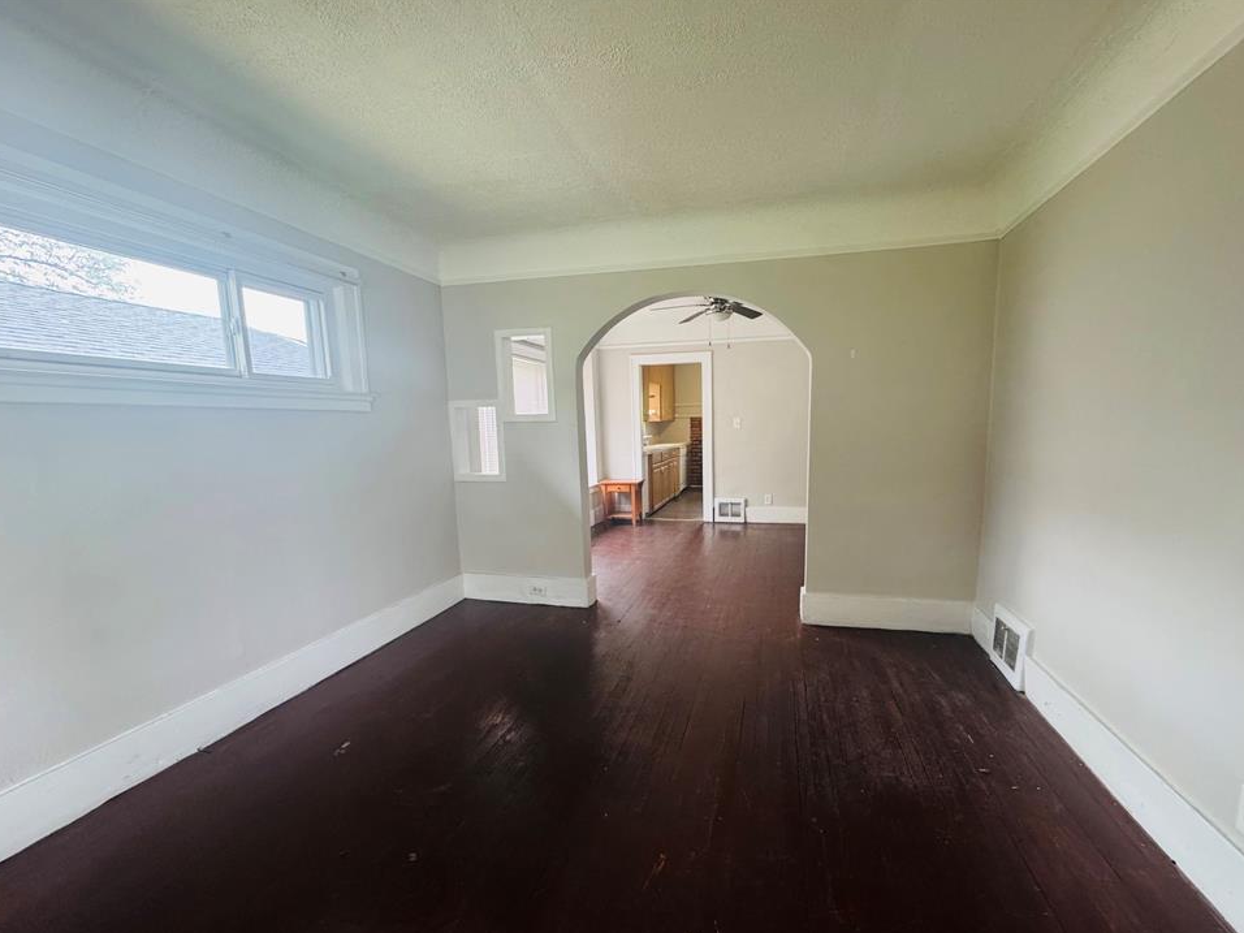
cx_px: 652
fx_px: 539
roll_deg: +1.4
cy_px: 493
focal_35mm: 15
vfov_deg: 81.7
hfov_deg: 98.1
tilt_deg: -9.0
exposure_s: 1/60
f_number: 2.2
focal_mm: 2.22
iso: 250
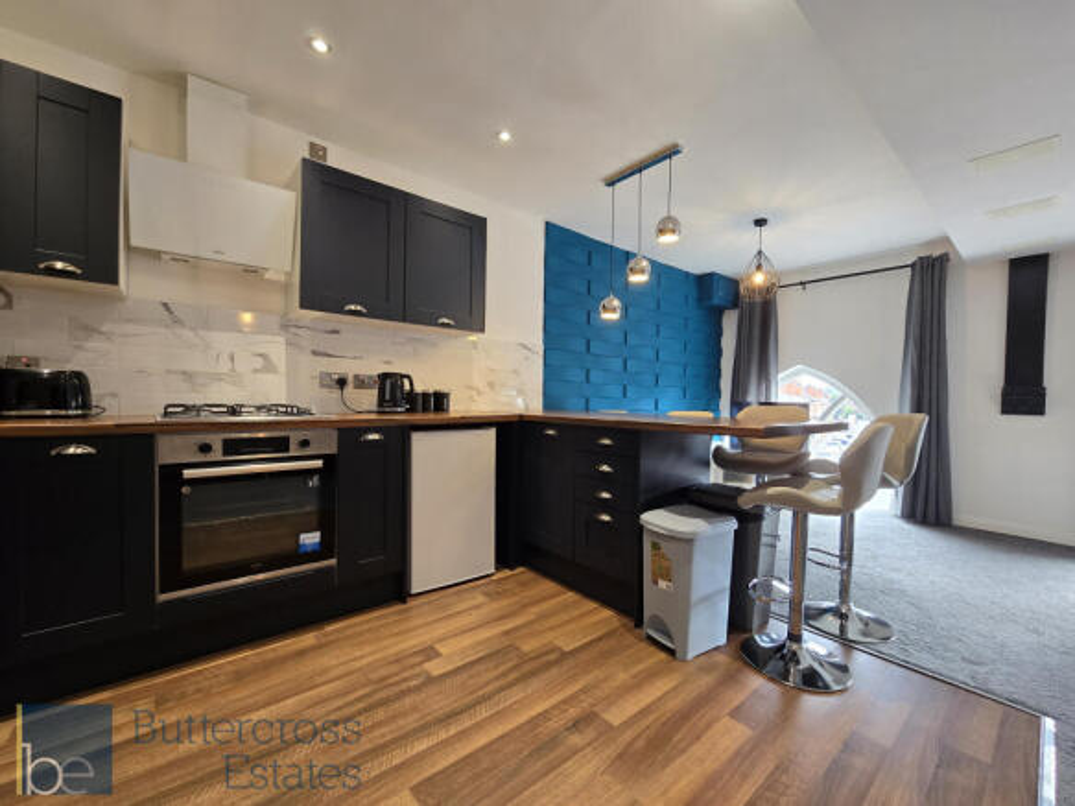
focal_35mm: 13
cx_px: 538
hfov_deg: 106.2
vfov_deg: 89.9
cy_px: 403
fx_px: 404
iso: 125
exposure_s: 1/50
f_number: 2.2
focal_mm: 2.2
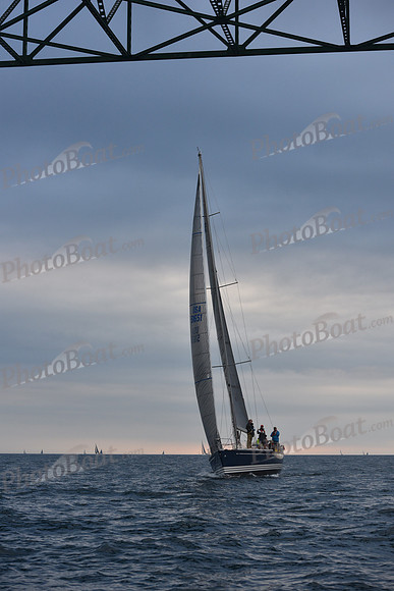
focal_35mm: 70
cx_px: 197
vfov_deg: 28.8
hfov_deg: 19.5
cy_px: 296
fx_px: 1148
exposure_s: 1/640
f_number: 5.6
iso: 400
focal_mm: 70
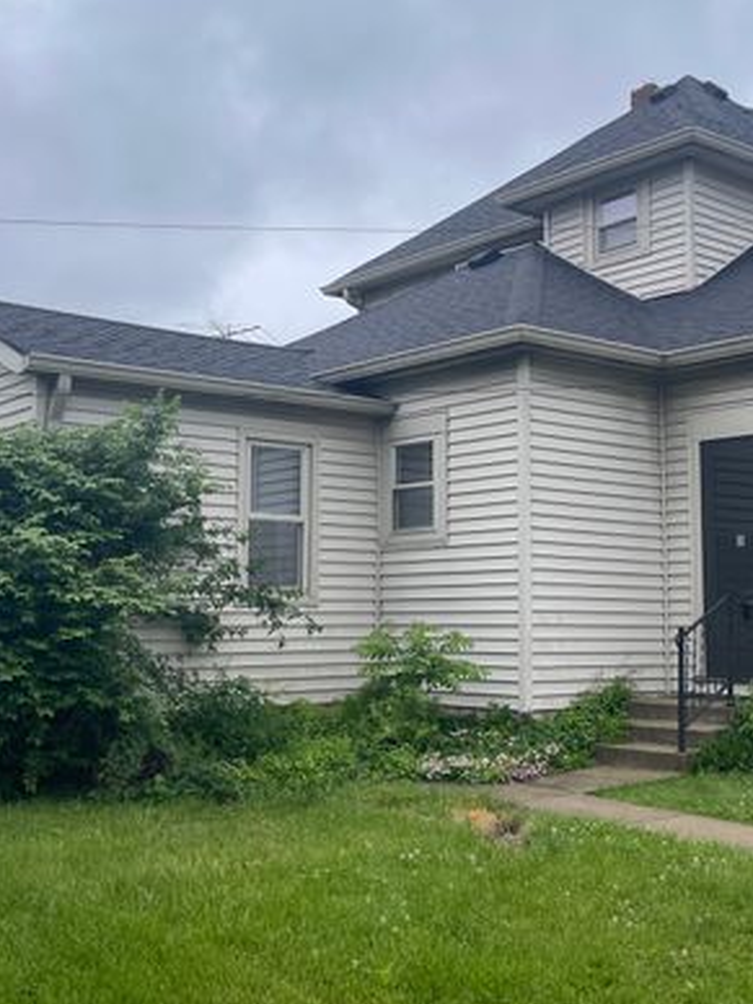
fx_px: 1247
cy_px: 441
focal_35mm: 43
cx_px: 455
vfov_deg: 43.8
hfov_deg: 33.5
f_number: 1.6
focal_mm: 5.1
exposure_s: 1/3344
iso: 32
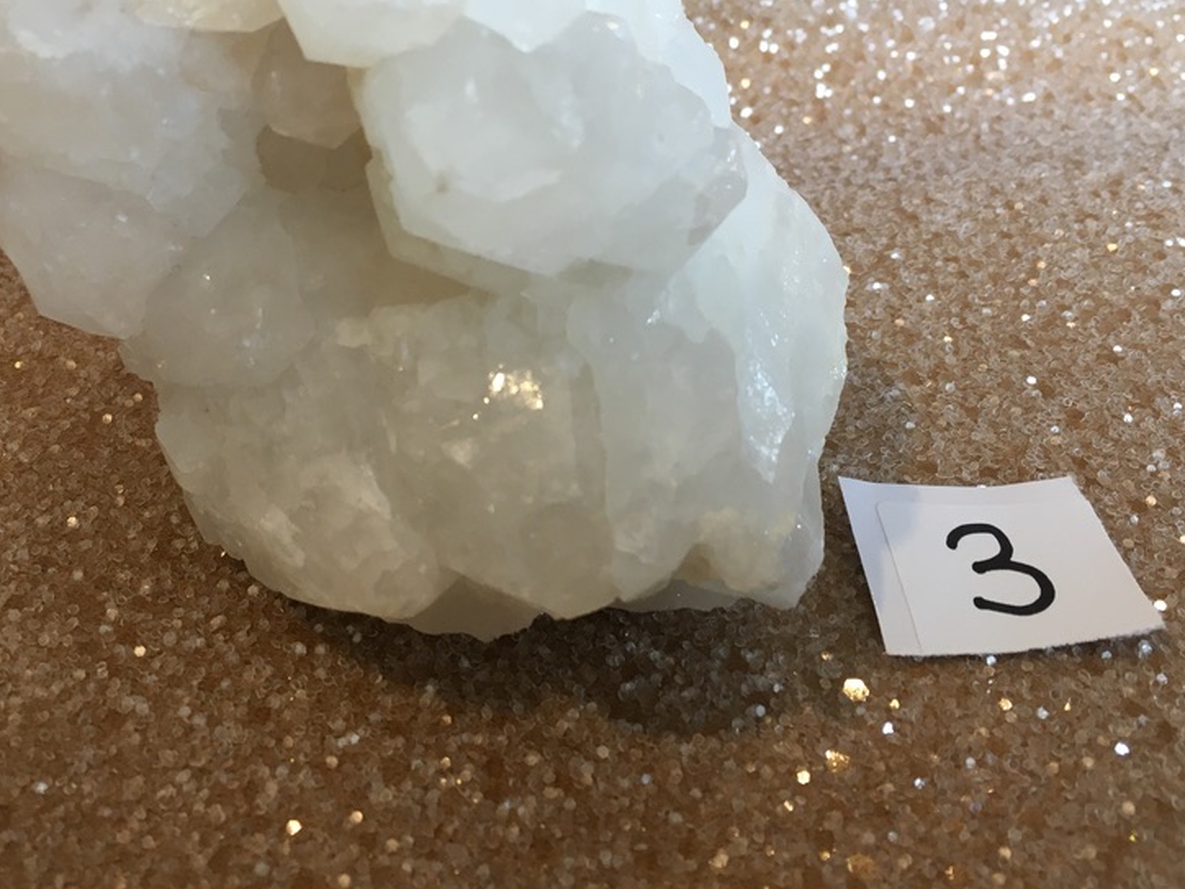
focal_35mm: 41
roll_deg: -3.1
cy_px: 318
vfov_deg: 34.9
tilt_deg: -31.3
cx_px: 494
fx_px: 1404
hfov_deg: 45.6
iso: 64
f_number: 2.2
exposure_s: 1/33
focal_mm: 4.15
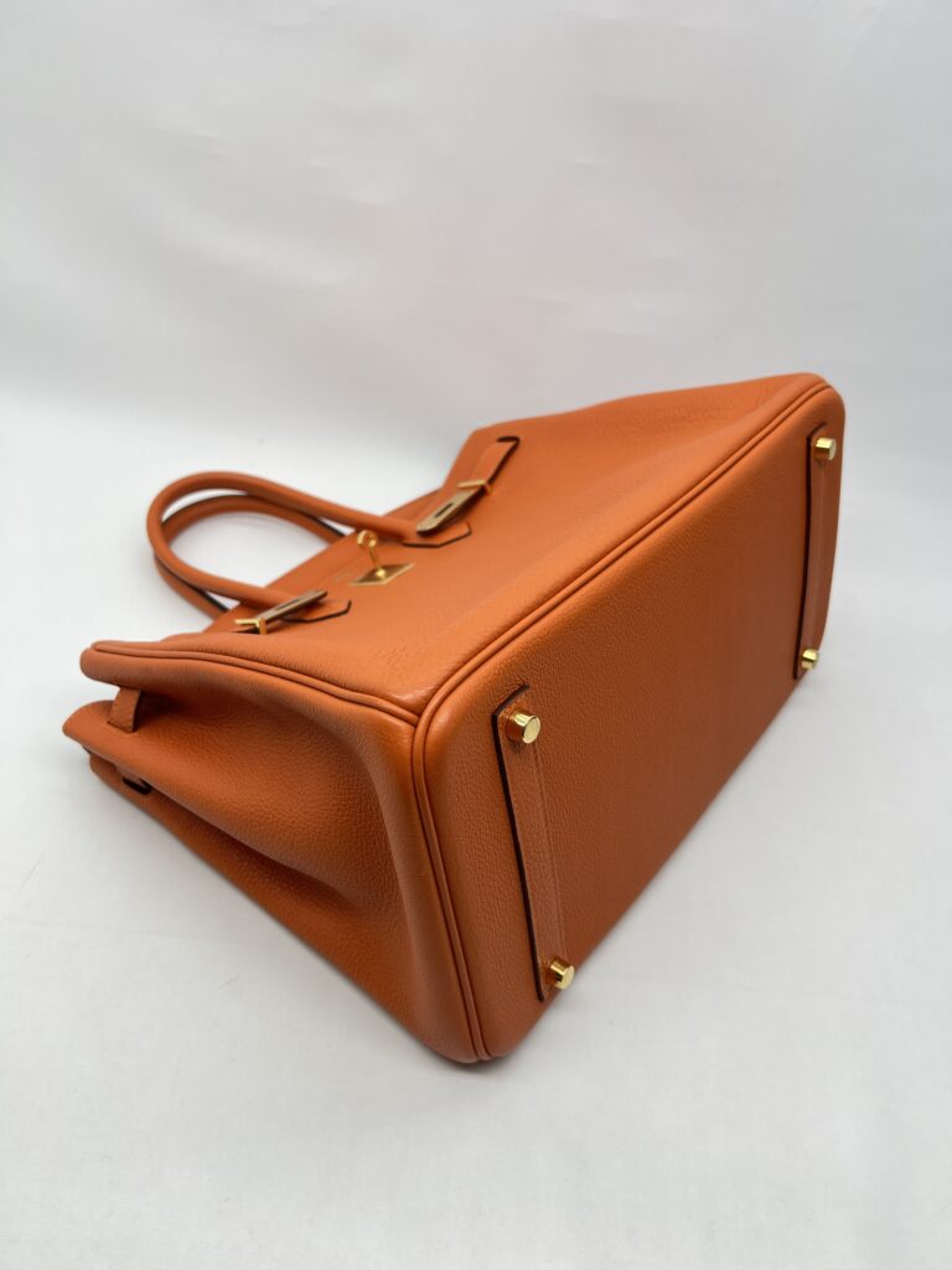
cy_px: 635
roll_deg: -5.8
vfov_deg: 67.3
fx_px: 953
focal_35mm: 26
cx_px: 476
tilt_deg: -39.8
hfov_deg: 53.1
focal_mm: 5.7
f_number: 1.5
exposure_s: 1/168
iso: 40
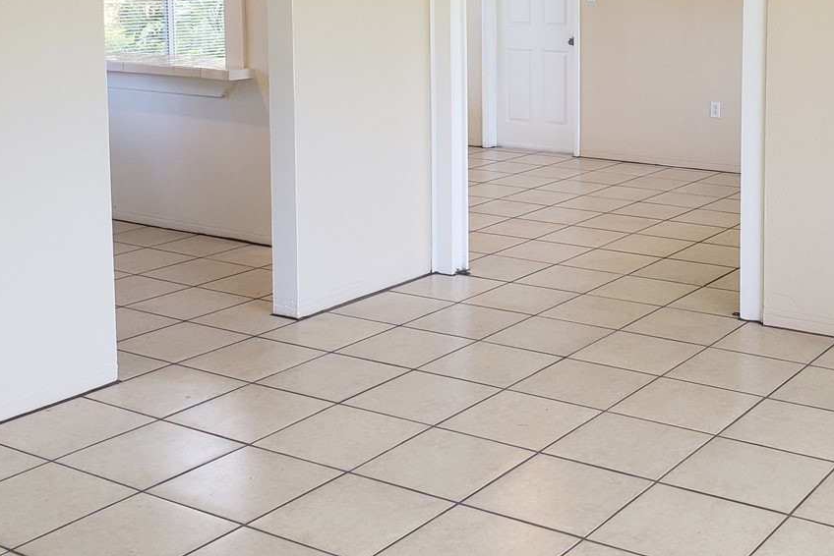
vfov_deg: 25.9
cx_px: 545
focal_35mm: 51
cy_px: 93
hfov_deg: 38.5
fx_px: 1182
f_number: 2.4
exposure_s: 1/60
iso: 125
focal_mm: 4.3
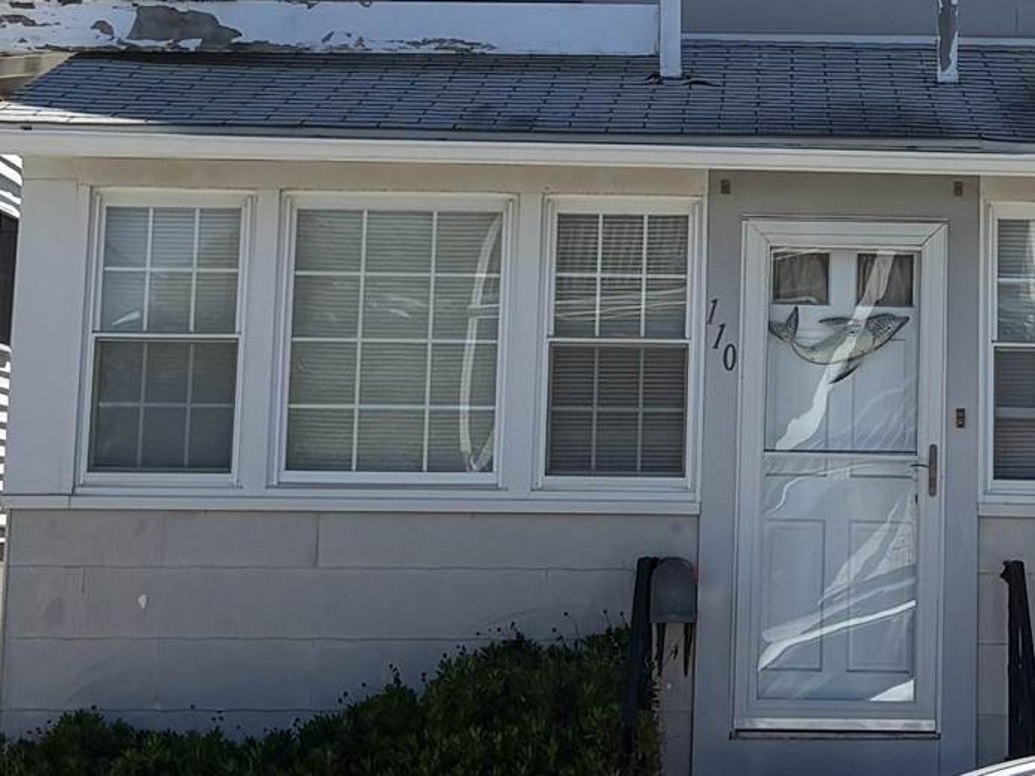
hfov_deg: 16.9
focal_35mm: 115
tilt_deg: +10.2
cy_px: 15
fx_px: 3438
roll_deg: -1.2
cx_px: 905
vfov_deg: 12.7
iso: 50
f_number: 1.6
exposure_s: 1/2985
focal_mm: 5.96
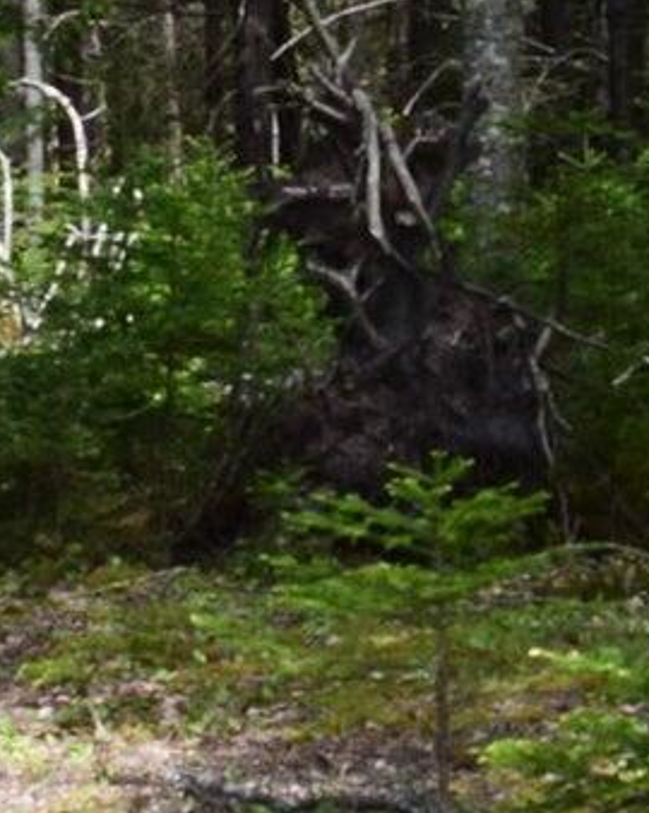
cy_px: 243
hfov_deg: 8.4
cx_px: 954
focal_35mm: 180
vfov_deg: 10.7
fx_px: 4326
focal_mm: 18
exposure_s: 1/320
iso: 400
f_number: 10
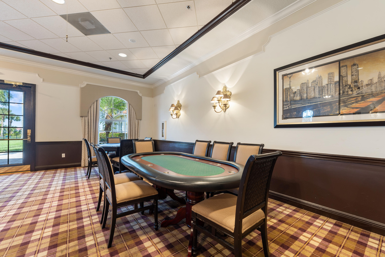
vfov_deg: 81.2
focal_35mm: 14
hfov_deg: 104.3
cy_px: 128
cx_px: 192
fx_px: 150
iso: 250
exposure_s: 1/1.25
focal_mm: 14
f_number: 9
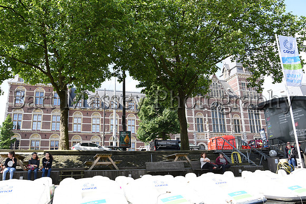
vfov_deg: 46.4
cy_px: 102
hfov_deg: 65.5
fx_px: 238
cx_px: 153
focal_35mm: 28
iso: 160
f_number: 7.1
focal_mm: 28
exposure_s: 1/200
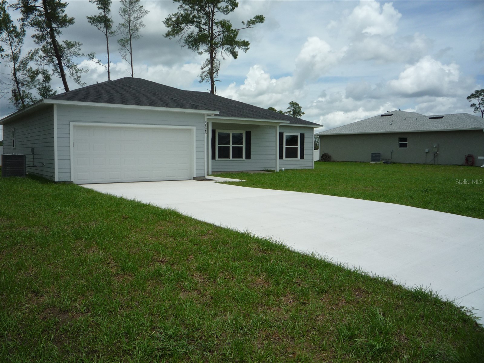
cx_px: 242
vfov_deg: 46.8
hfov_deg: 60.0
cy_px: 182
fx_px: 419
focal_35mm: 30
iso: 100
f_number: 5.6
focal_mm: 5.2
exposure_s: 1/640
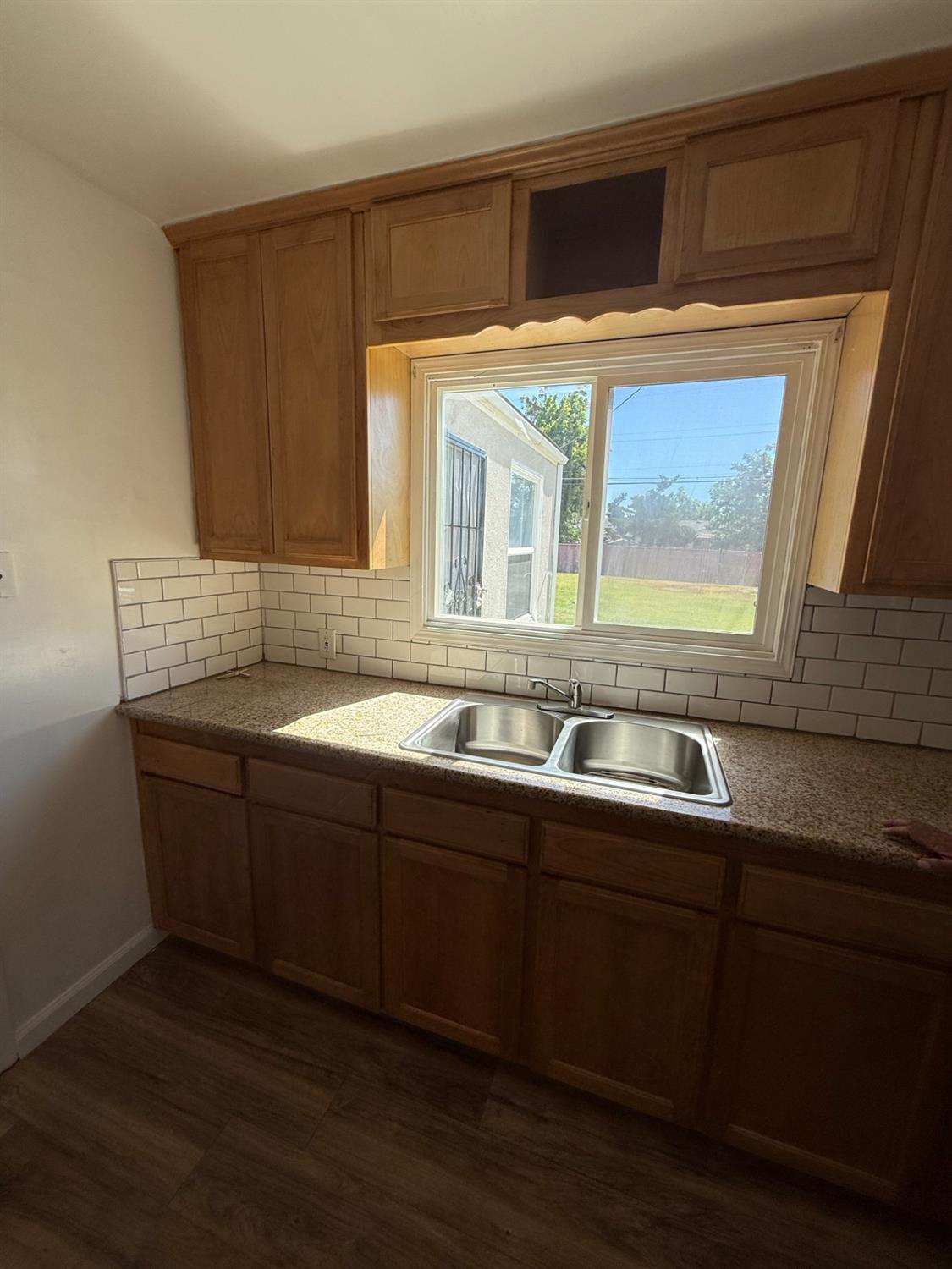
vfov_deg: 102.1
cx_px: 476
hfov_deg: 85.7
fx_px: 513
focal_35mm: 14
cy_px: 634
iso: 50
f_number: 2.2
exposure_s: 1/468
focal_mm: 2.22
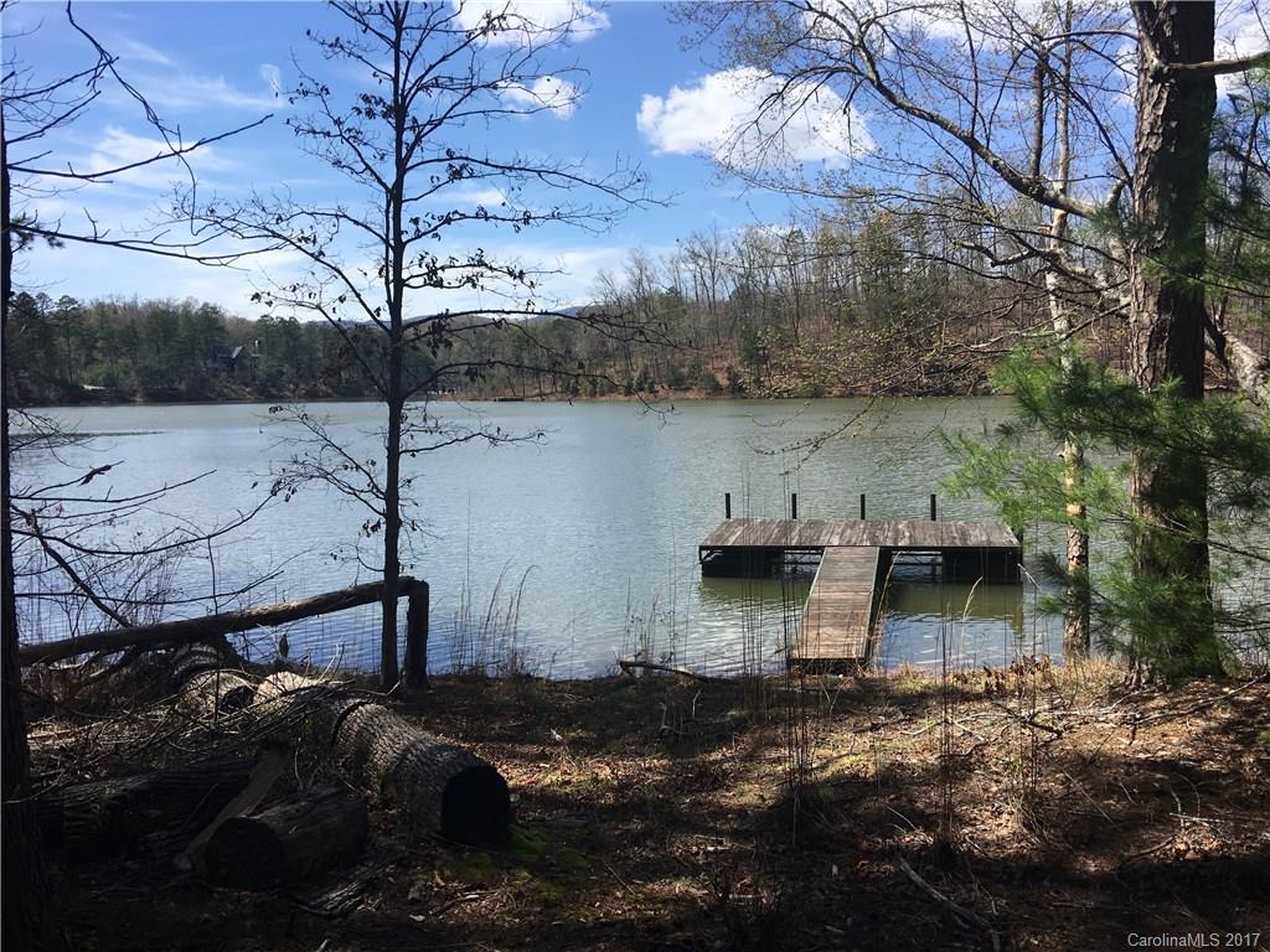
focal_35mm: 29
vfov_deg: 48.2
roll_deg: +1.5
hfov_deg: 61.7
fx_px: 1064
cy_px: 476
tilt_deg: -4.4
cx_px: 635
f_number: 2.2
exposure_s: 1/1374
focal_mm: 4.15
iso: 25
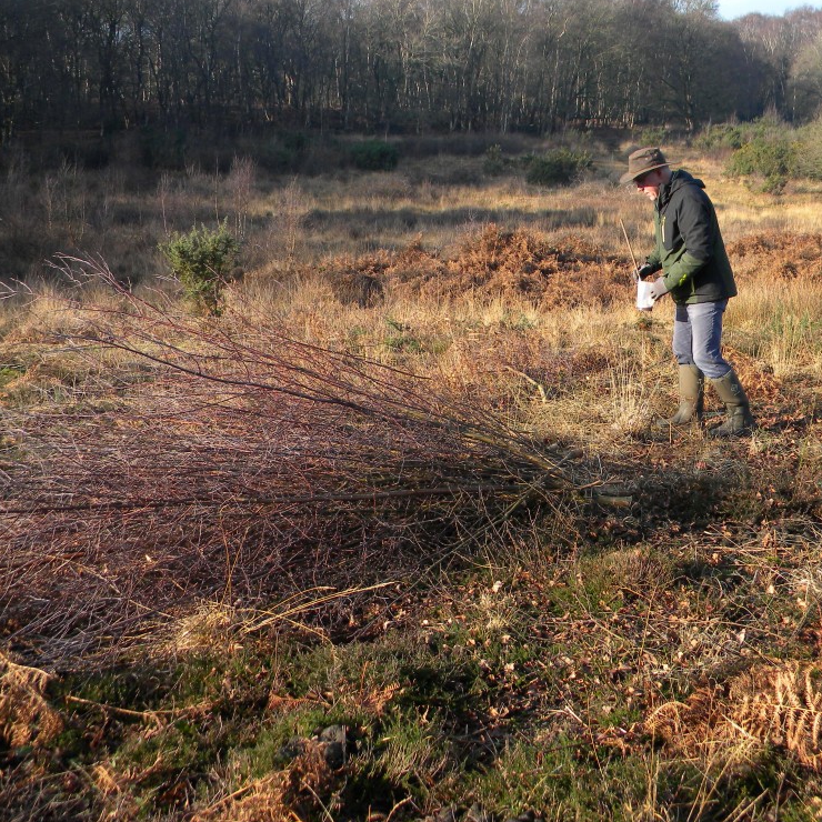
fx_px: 1155
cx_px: 513
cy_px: 413
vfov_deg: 39.2
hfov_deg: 38.9
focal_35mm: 43
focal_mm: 6.4
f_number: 3.7
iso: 80
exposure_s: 1/260
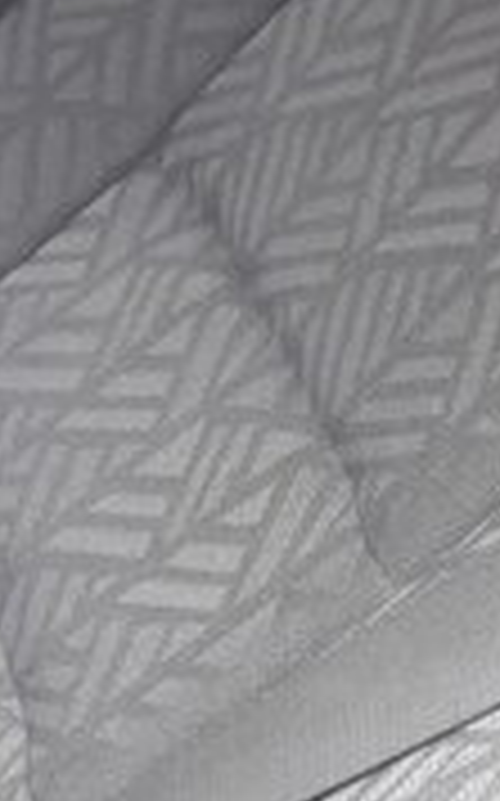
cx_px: -910
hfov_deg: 9.7
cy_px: 124
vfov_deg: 18.7
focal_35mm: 110
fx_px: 2402
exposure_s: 1/33
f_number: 1.9
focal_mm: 3.7
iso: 100
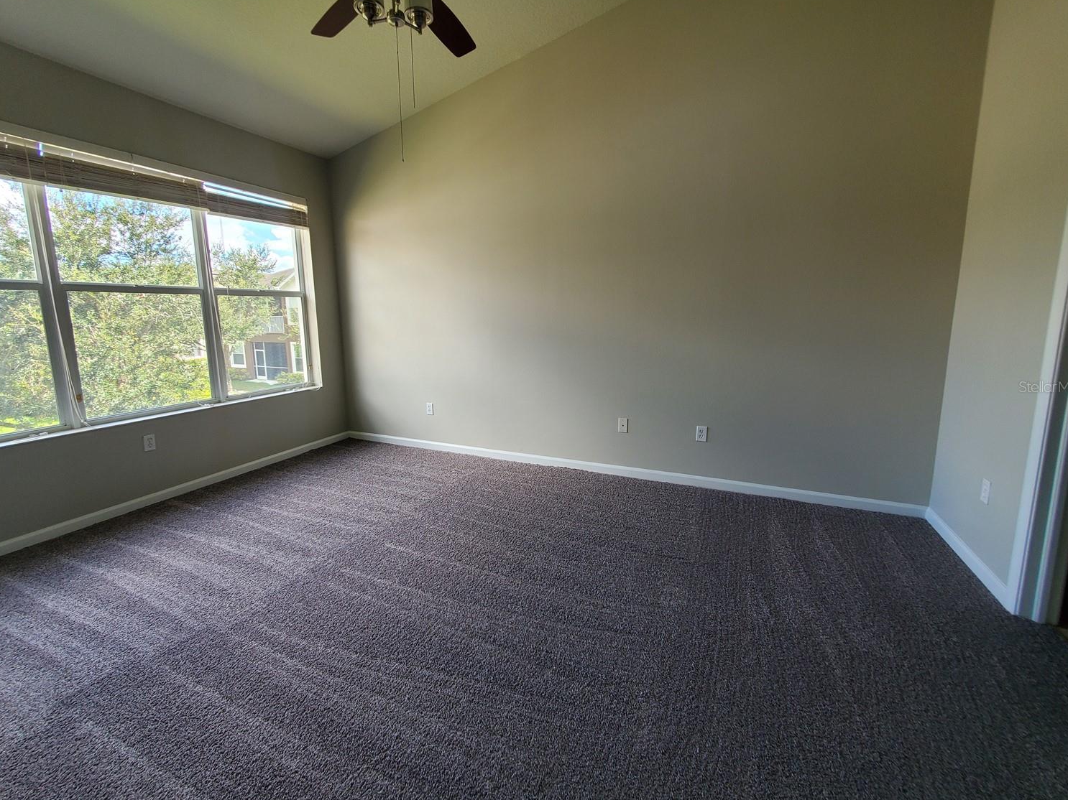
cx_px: 512
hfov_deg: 102.0
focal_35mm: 14
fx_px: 432
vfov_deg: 85.6
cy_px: 386
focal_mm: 1.8
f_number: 2.2
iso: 50
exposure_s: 1/60
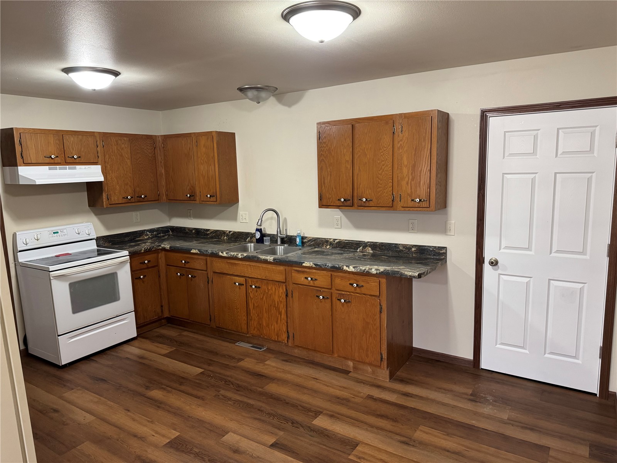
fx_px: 428
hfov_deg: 71.6
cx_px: 308
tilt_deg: -9.4
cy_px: 232
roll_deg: +1.0
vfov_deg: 56.8
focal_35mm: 24
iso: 320
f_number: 1.78
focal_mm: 6.76
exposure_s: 1/60
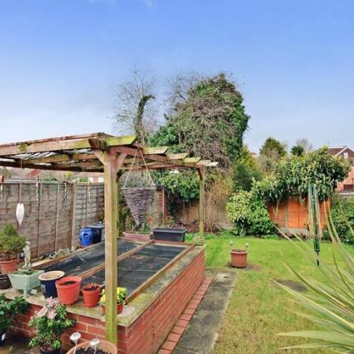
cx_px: 164
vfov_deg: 74.8
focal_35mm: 20
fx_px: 231
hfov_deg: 74.7
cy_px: 174
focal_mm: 10
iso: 400
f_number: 9
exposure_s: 1/125
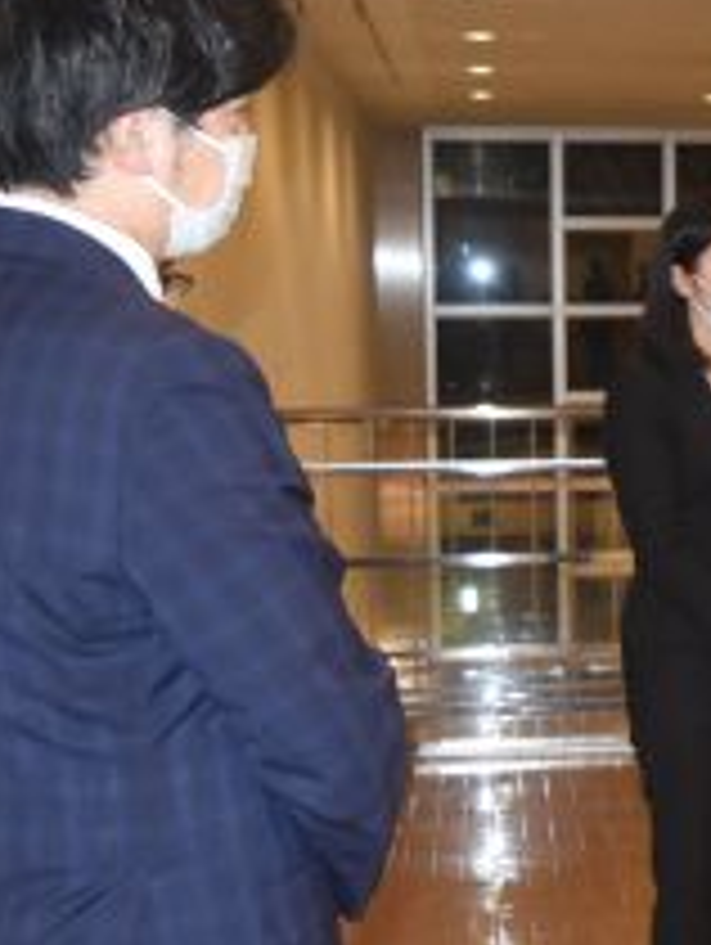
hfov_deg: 14.8
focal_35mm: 89
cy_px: 454
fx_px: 2432
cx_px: 1233
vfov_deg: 22.0
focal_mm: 18
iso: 1000
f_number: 3.5
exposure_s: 1/60
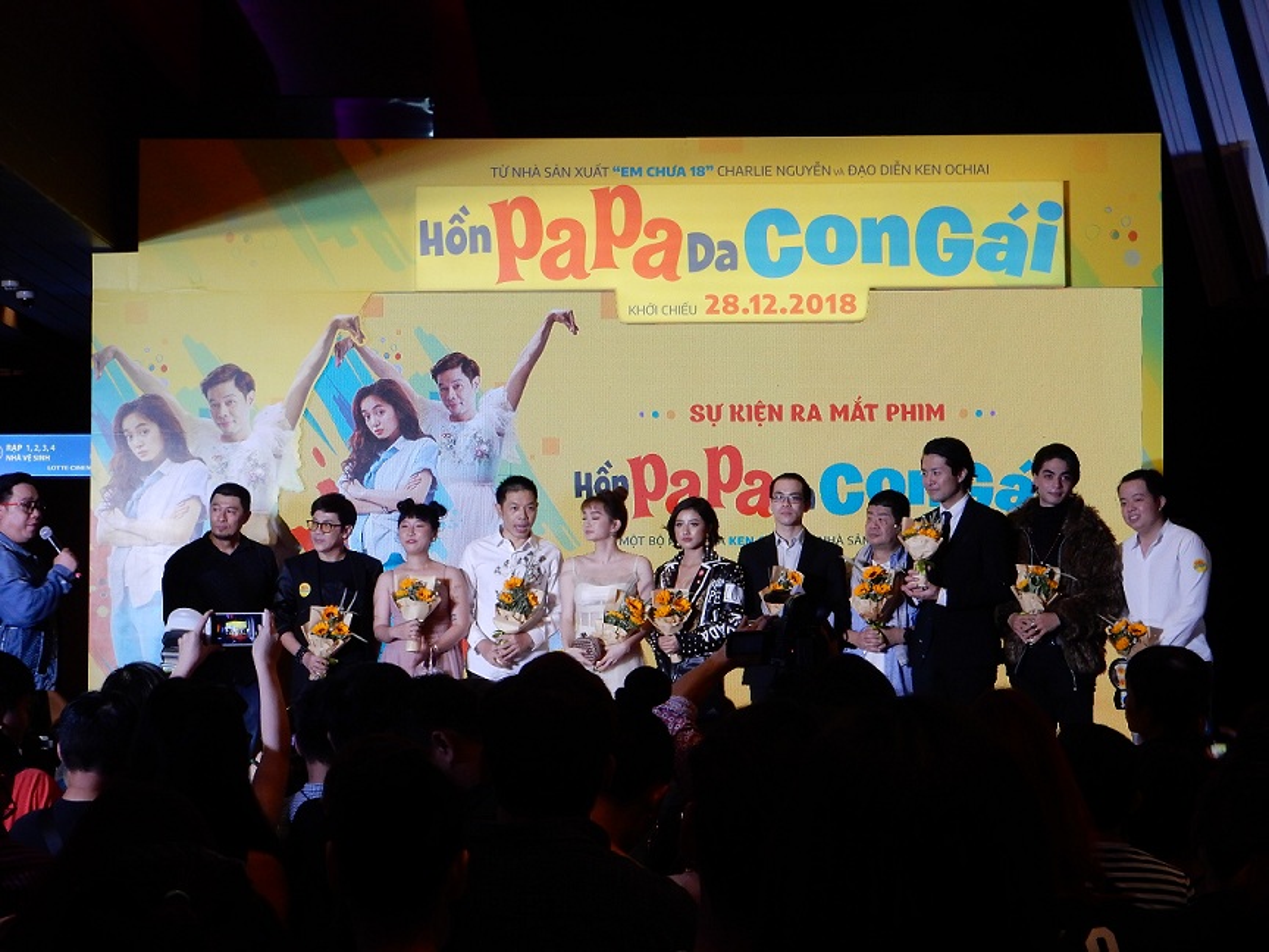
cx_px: 634
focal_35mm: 84
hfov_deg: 23.3
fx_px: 3079
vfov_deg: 17.6
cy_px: 476
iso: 360
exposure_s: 1/30
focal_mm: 14.9
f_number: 5.3
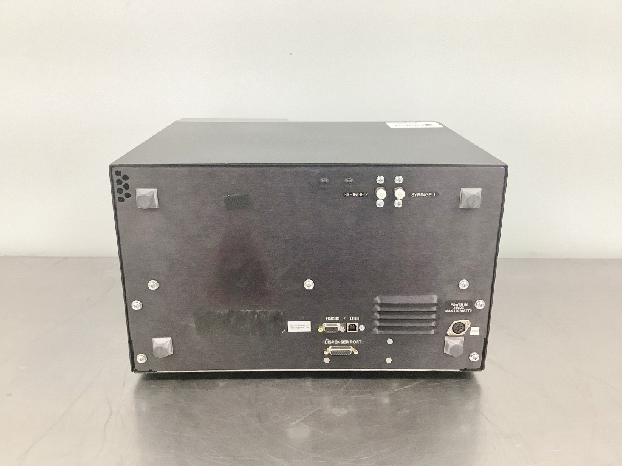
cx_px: 311
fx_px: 557
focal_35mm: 31
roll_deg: -1.1
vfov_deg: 45.4
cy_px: 233
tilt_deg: -20.6
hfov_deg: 58.4
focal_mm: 3.3
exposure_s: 1/50
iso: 200
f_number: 2.4
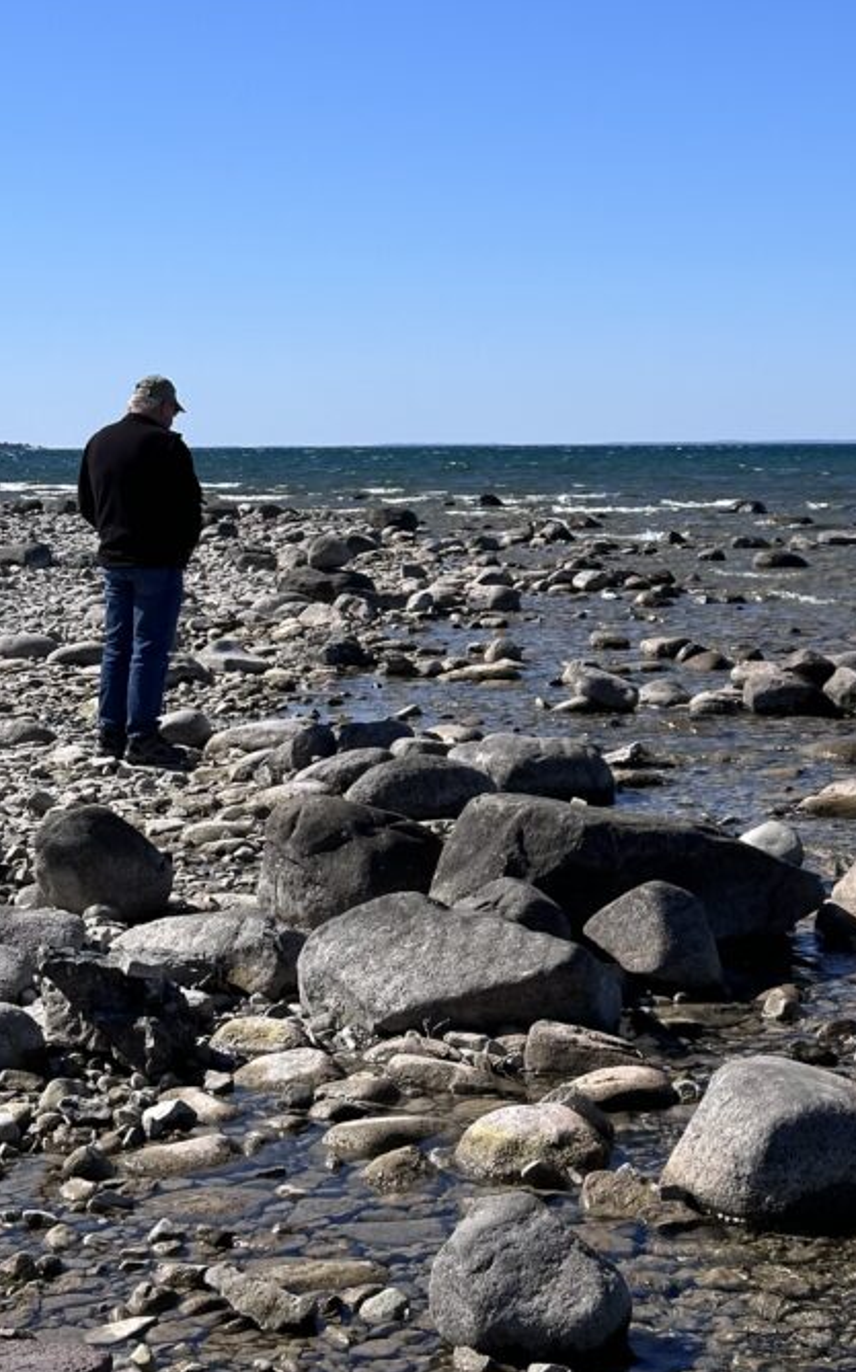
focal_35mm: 78
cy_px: 409
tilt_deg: -1.6
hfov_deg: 16.7
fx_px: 2914
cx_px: 604
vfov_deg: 26.3
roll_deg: -0.2
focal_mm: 6.86
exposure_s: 1/5556
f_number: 1.78
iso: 64
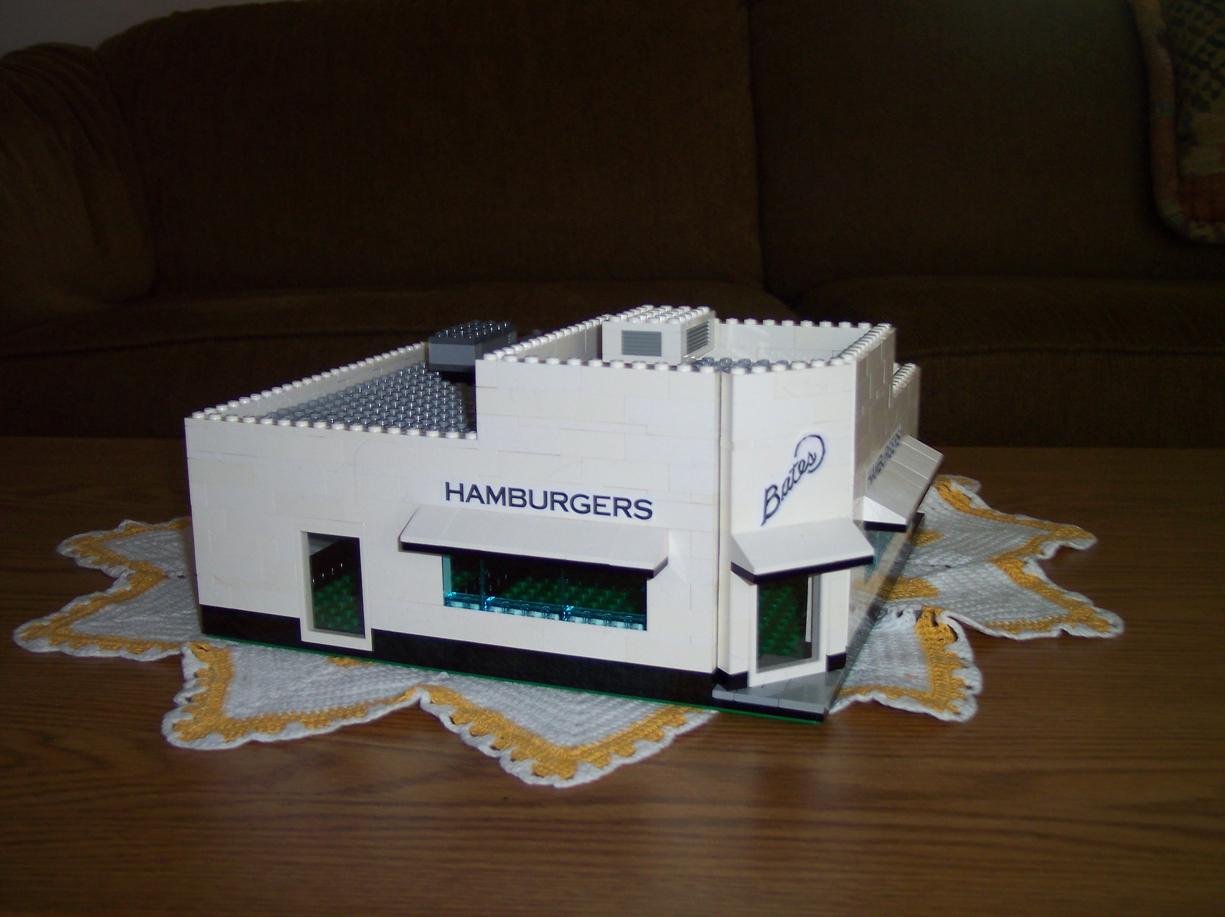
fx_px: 1344
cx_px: 612
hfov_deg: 49.0
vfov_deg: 37.7
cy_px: 458
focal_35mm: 38
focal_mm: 8
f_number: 2.8
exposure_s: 1/30
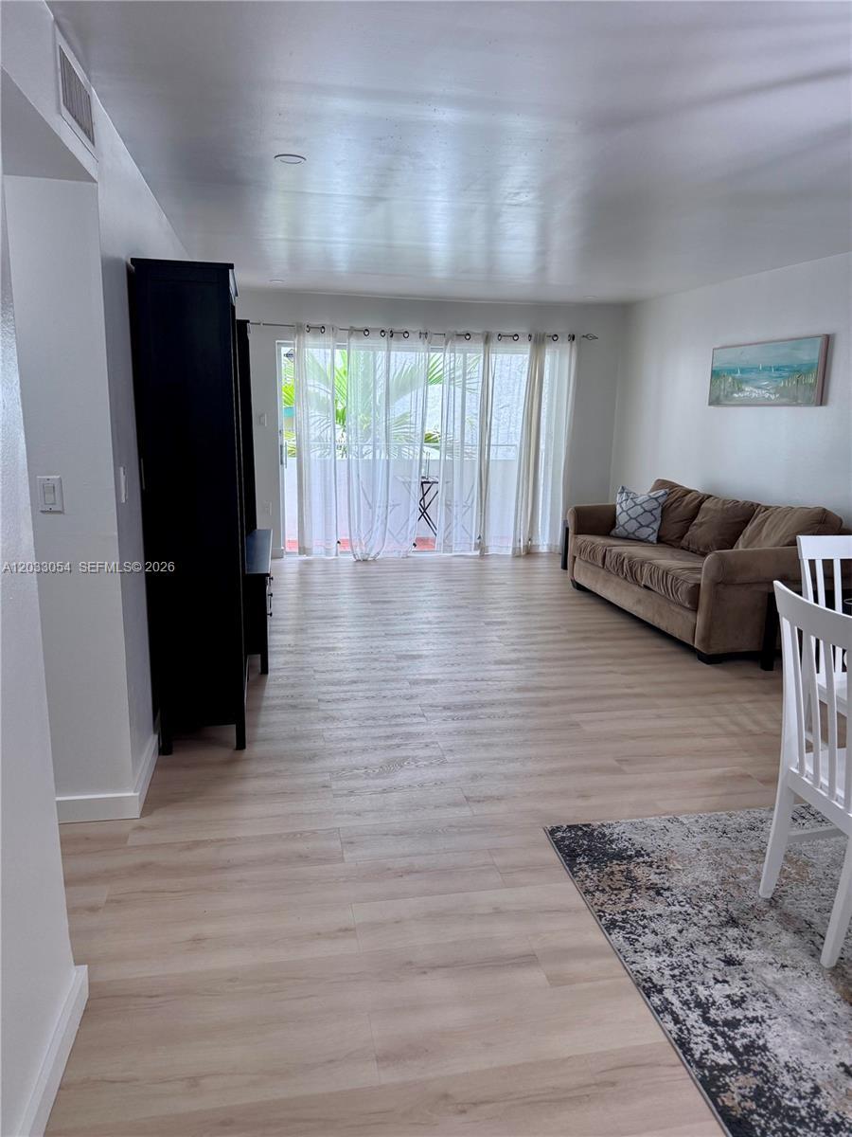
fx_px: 788
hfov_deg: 56.8
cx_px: 426
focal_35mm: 24
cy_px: 568
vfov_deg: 71.6
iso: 160
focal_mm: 6.76
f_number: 1.78
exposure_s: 1/208
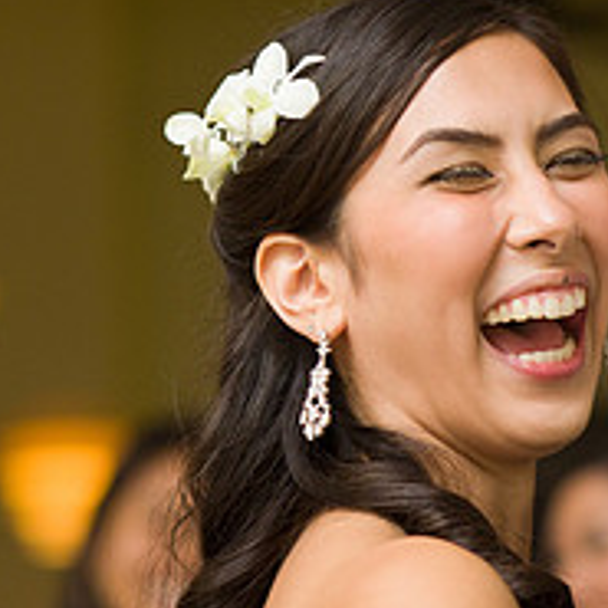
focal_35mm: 226
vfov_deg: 7.7
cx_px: 200
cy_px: 353
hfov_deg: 7.7
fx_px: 4491
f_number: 2.8
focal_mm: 85
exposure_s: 1/80
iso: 400
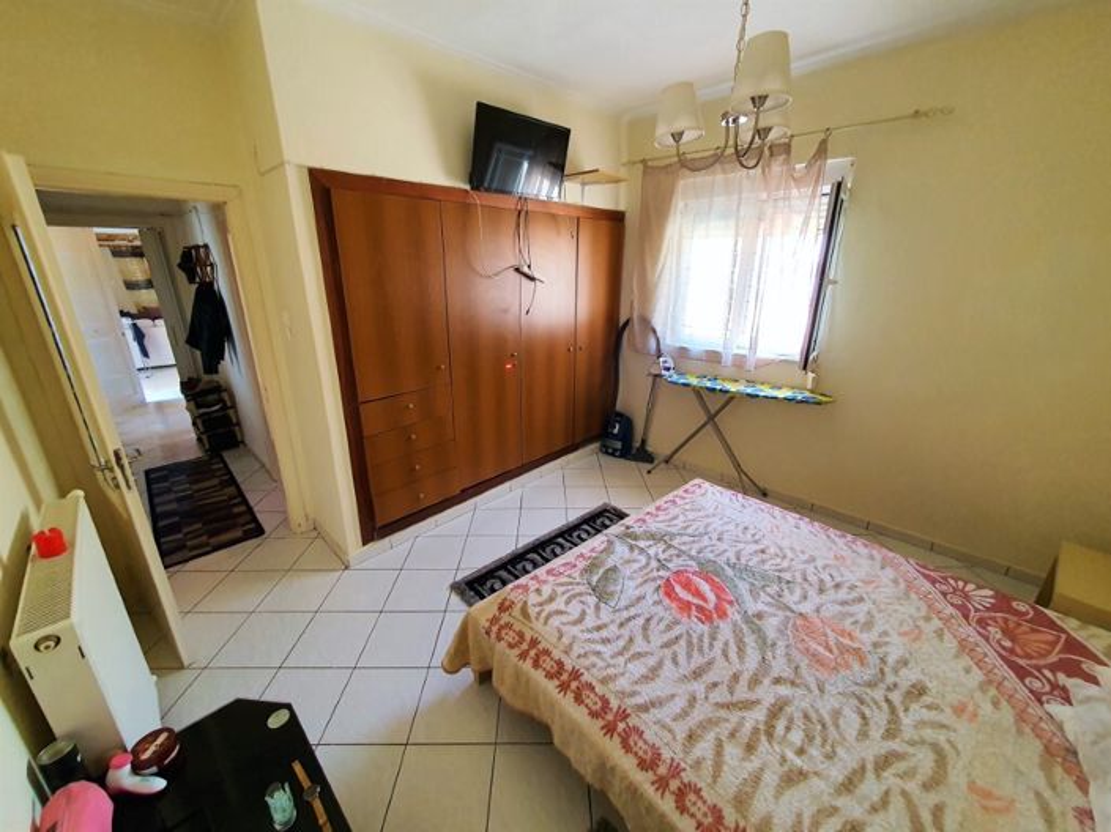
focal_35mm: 13
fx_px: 417
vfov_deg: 89.9
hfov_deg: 106.2
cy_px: 416
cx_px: 556
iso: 320
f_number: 2.2
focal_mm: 1.8
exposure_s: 1/50
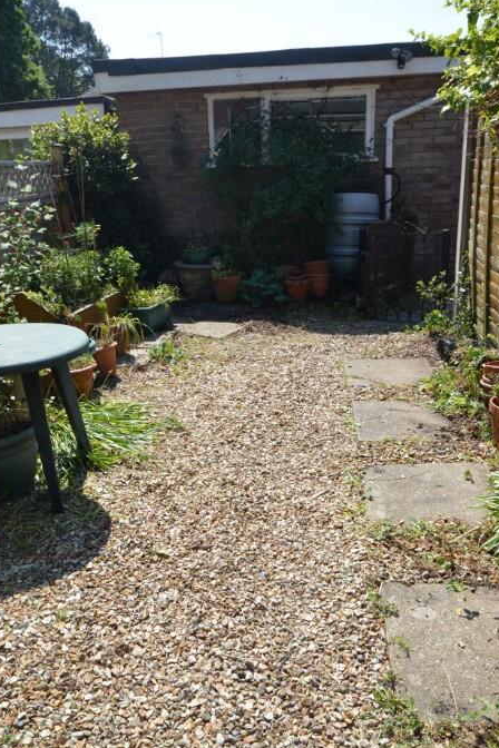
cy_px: 375
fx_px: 665
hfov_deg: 41.1
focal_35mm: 32
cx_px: 236
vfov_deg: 58.7
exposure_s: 1/250
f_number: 8
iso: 140
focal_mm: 14
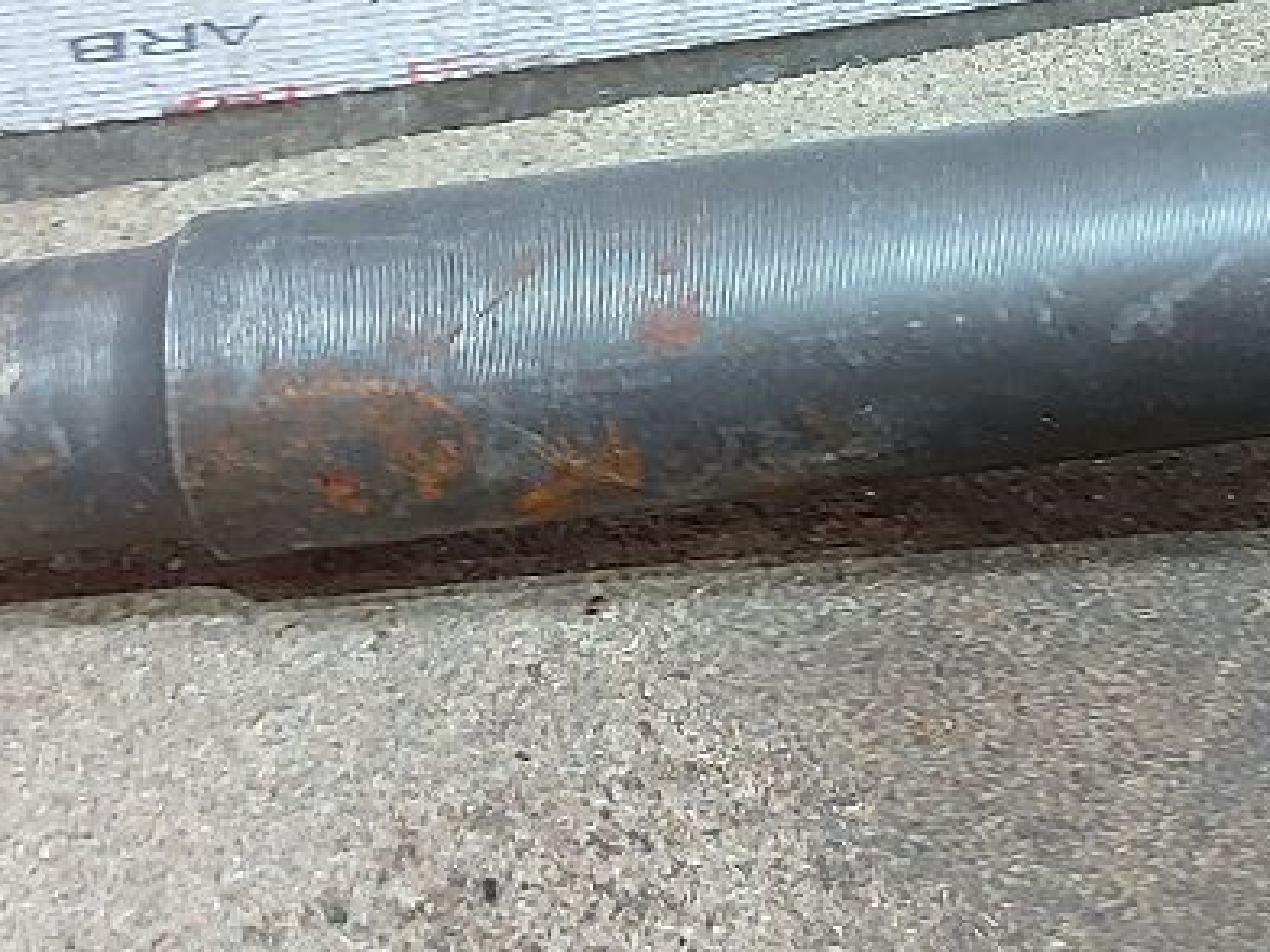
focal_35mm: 85
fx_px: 3119
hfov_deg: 22.3
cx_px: 1207
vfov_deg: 17.0
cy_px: 6
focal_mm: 5.23
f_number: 1.8
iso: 400
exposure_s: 1/25
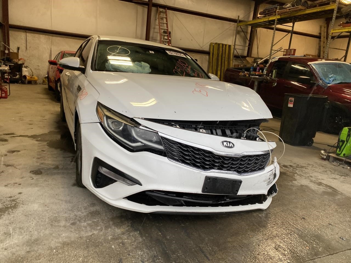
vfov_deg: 53.1
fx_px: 264
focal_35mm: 26
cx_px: 176
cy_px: 132
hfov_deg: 67.3
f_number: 1.8
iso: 100
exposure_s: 1/121
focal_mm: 4.25
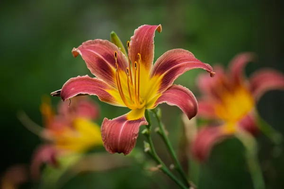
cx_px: 142
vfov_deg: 6.9
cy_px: 94
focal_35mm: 200
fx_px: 1578
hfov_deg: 10.3
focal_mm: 200
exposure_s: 1/1000
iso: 800
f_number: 5.6
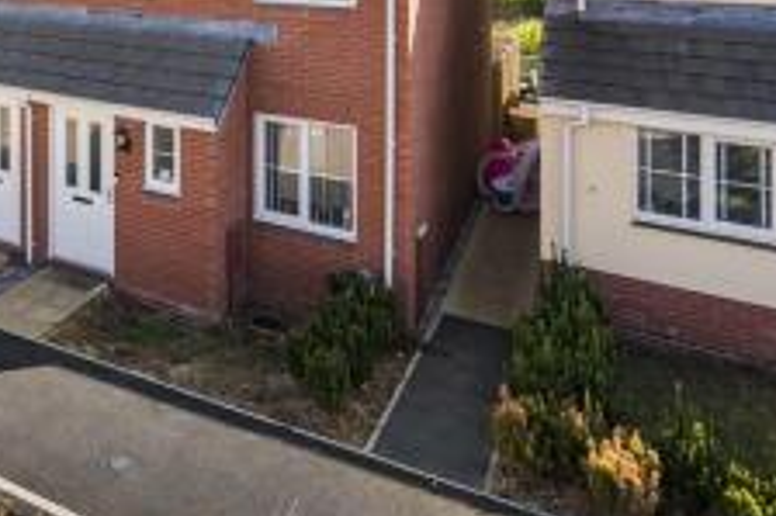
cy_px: 47
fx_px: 732
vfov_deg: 36.3
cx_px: 24
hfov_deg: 47.6
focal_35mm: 34
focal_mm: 16
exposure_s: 1/1250
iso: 1000
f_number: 8
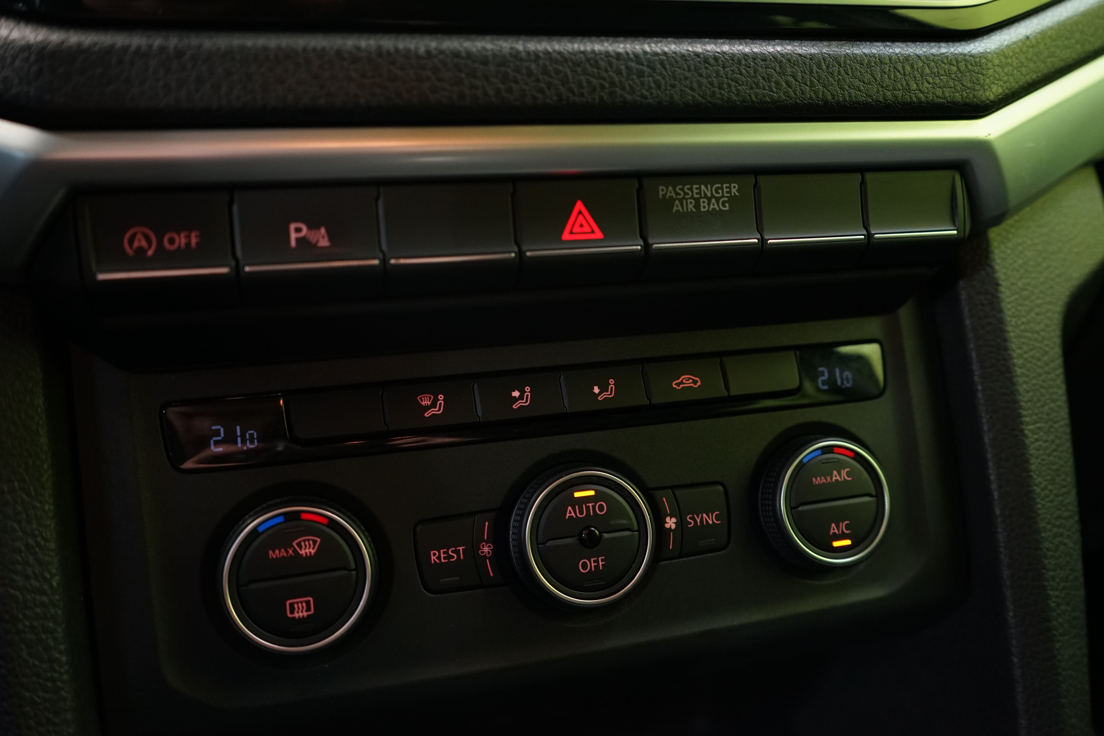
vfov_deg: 45.0
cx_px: 552
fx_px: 889
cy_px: 368
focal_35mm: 29
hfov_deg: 63.7
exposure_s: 1/25
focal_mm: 29
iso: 1600
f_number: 4.5
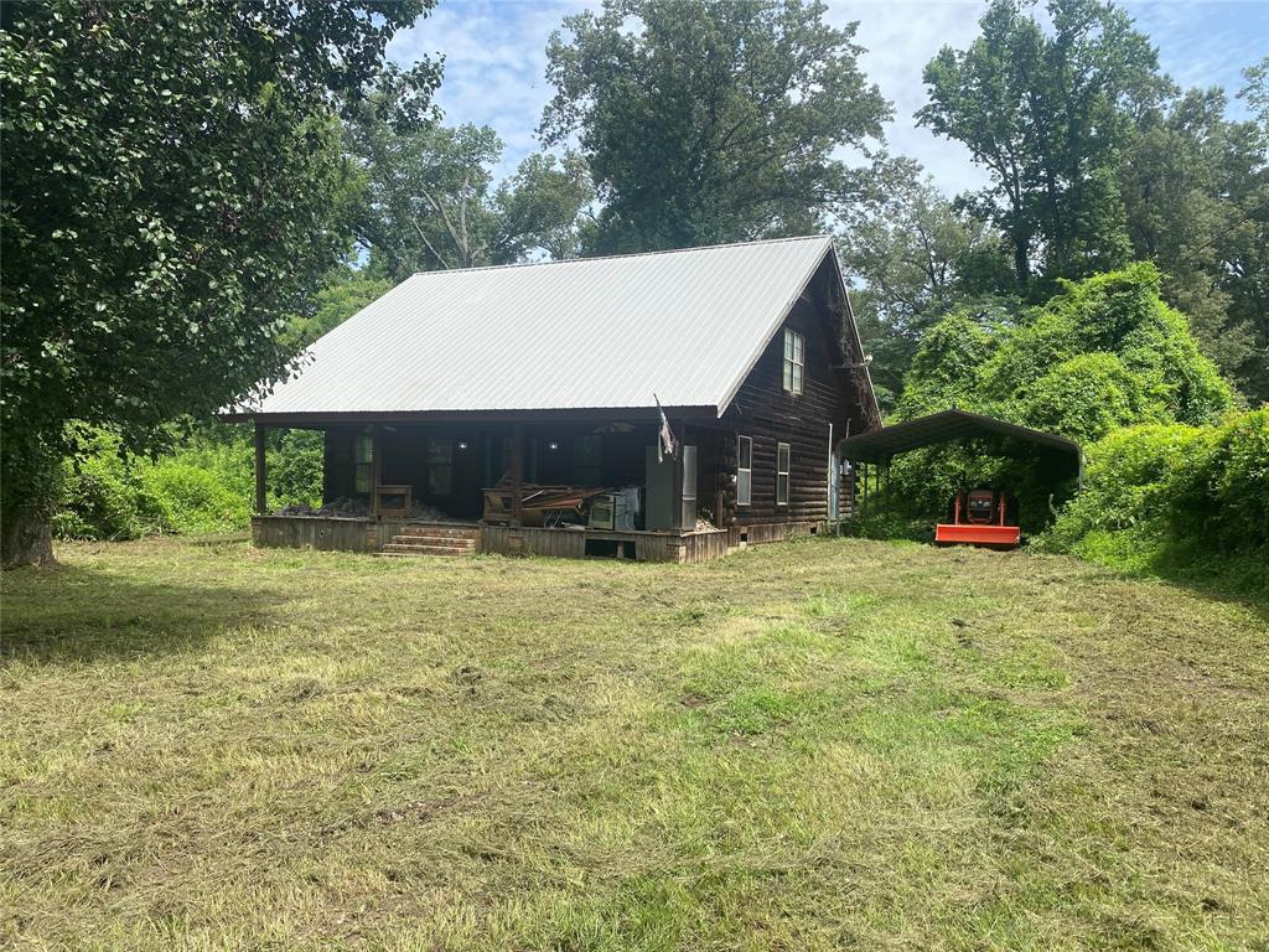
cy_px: 476
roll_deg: -1.4
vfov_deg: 53.1
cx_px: 634
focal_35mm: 26
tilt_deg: -1.8
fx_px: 953
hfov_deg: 67.3
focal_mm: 4.25
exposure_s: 1/1808
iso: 32
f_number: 1.8
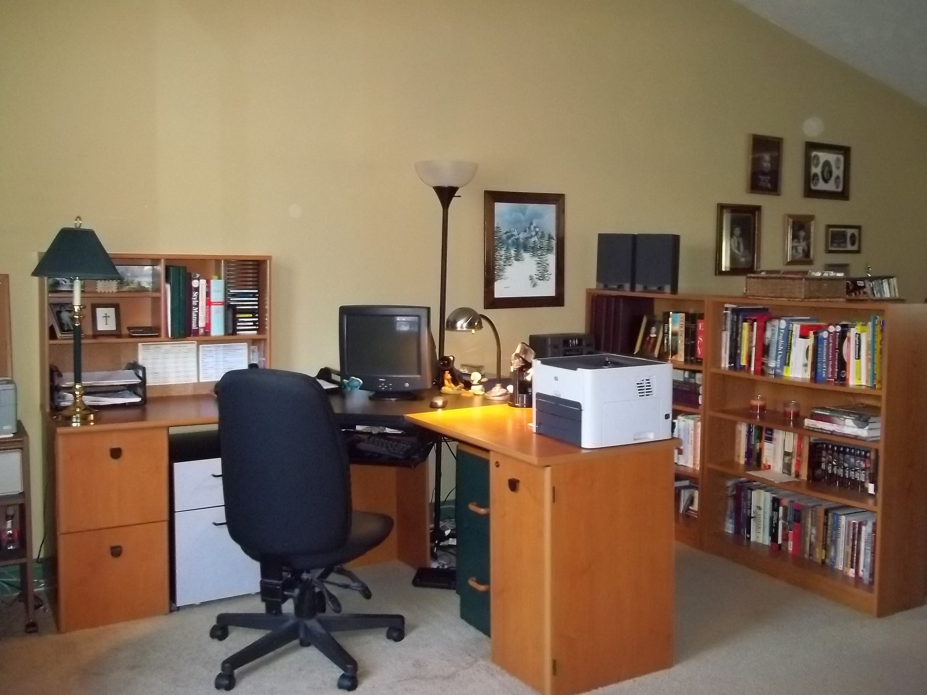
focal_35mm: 33
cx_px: 460
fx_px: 884
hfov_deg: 55.4
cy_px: 344
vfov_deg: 42.9
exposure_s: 1/30
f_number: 2.9
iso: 400
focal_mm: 5.7
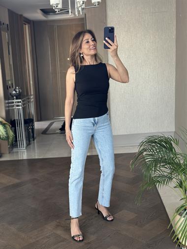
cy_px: 124
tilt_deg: -18.5
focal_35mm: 48
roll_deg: +3.6
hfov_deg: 30.3
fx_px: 345
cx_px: 94
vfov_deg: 39.6
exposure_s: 1/60
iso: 160
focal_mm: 6.86
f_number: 1.78
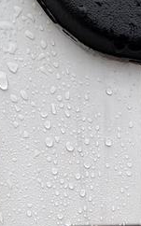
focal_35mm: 55
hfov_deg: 22.7
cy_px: 299
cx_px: 136
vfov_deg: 29.3
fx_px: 339
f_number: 2.2
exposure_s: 1/556
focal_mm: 2.22
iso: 40
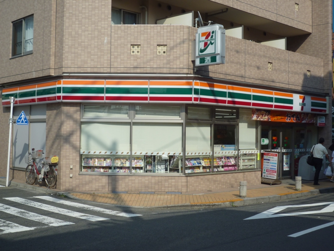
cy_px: 126
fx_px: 482
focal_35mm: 50
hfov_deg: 38.2
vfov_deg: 29.1
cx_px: 167
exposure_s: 1/800
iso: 80
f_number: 5
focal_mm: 8.8
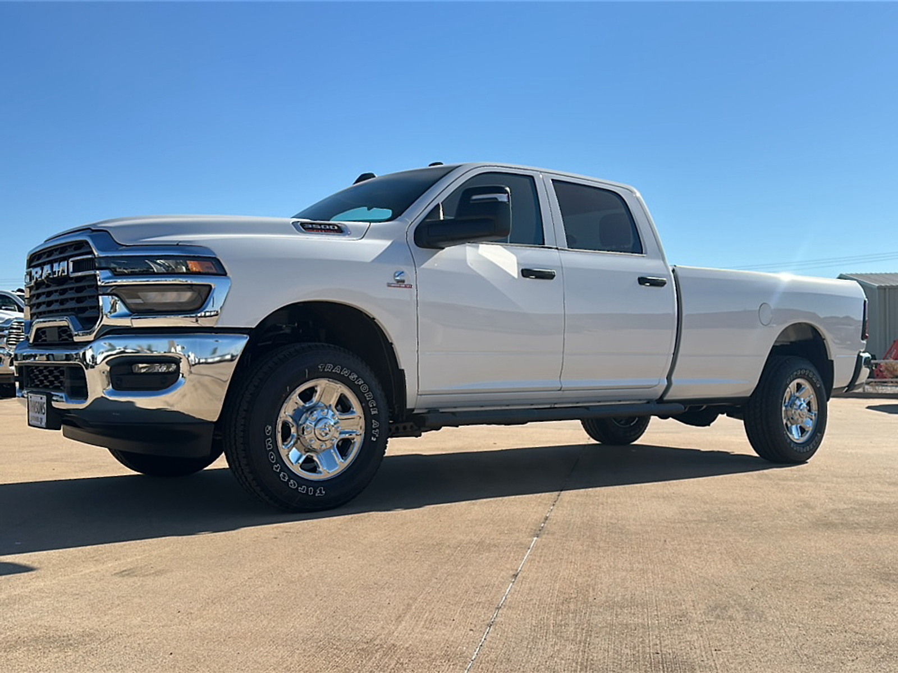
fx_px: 752
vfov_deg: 48.2
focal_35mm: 29
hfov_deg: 61.7
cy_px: 336
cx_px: 449
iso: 80
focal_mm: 6.86
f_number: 1.78
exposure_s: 1/7692
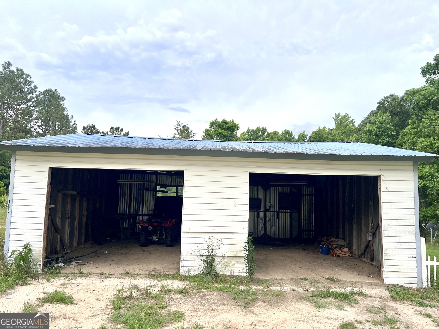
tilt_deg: +5.6
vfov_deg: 53.1
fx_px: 330
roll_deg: -0.7
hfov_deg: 67.3
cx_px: 220
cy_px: 164
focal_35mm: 26
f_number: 1.5
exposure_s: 1/949
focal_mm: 5.7
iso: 50
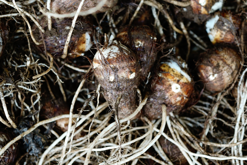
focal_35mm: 52
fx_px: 357
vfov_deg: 26.0
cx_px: 124
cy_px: 82
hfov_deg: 38.2
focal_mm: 35
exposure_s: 1/80
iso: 80
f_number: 3.5
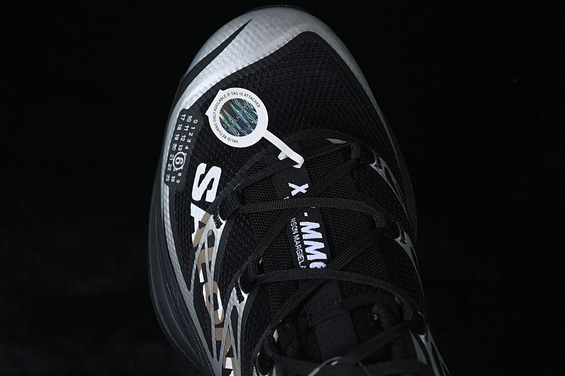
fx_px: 1177
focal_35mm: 75
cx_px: 282
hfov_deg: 27.0
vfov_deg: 18.2
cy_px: 188
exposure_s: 1/60
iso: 160
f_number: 6.3
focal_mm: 50
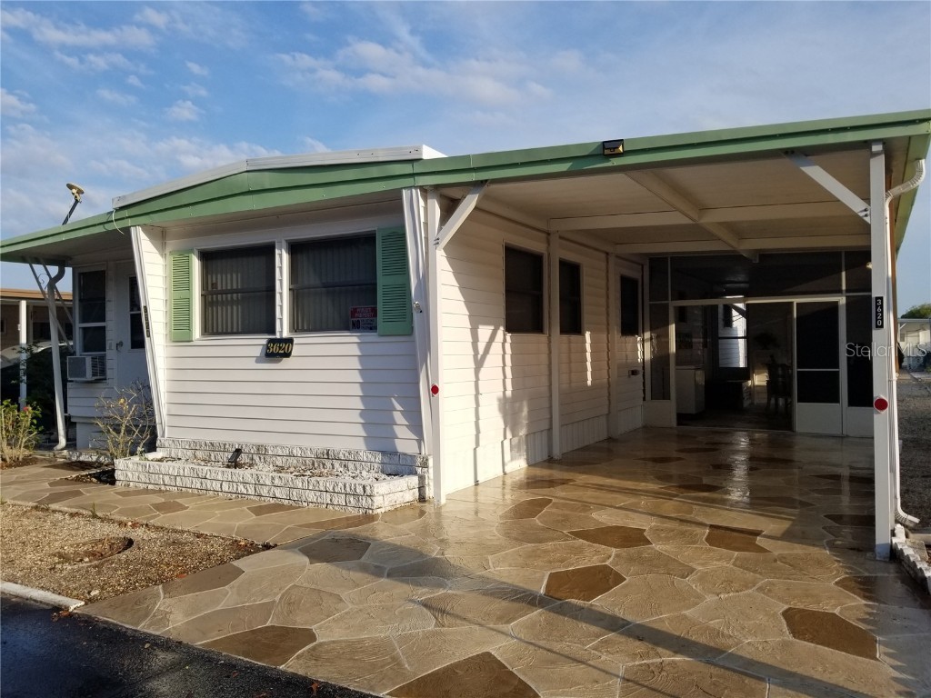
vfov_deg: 53.1
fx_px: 699
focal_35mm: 26
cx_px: 466
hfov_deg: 67.3
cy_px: 349
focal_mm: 4.3
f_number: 1.7
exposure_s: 1/2320
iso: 50
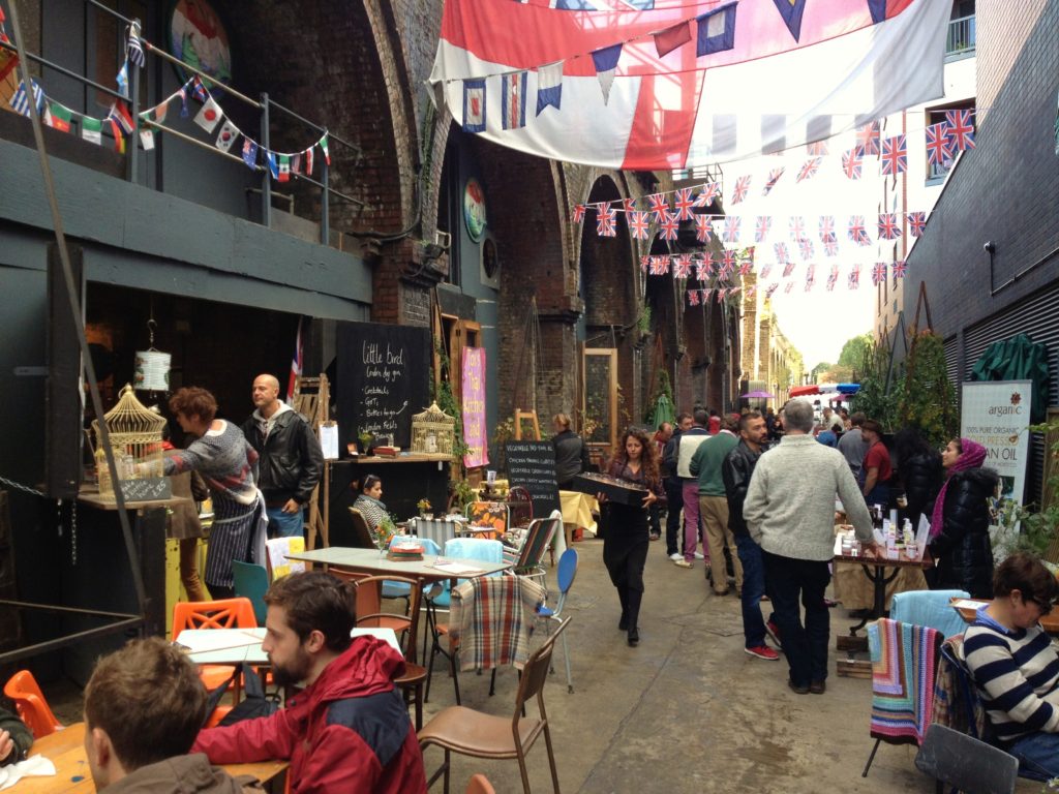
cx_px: 530
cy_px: 397
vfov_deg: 40.7
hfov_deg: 52.6
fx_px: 1071
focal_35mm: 35
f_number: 2.4
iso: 64
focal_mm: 4.28
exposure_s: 1/120
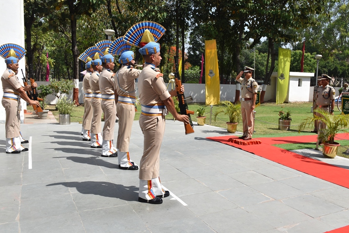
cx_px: 181
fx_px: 310
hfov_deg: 58.7
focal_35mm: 32
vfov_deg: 41.2
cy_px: 117
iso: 200
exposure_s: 1/400
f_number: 10
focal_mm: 20
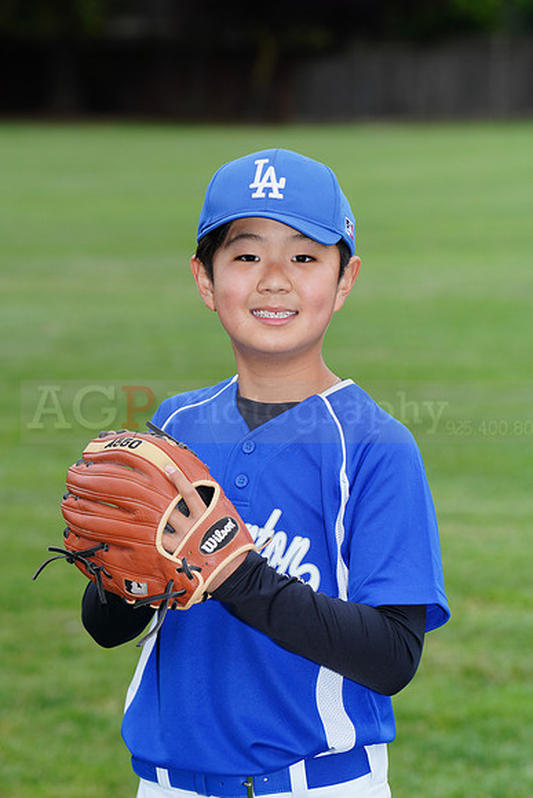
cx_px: 266
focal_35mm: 200
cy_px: 399
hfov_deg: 6.9
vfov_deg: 10.3
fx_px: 4439
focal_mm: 200
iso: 200
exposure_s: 1/200
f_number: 8
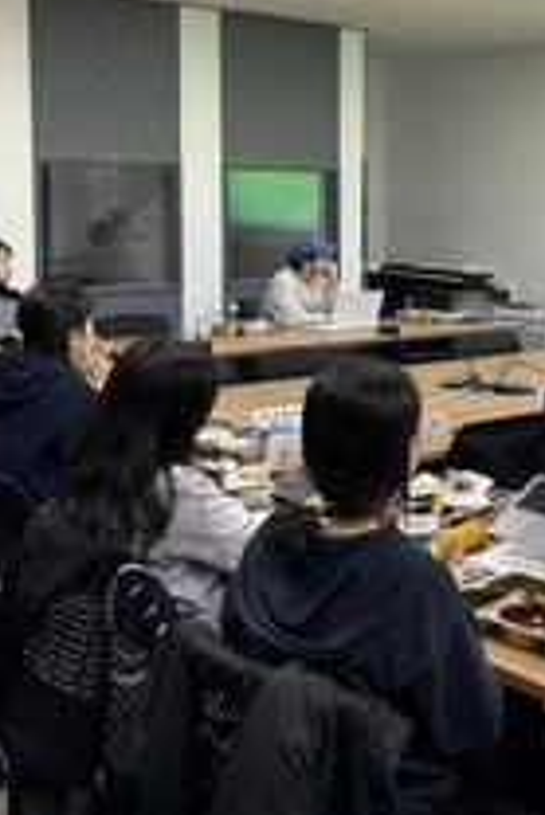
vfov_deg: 38.0
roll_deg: -0.6
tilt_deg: -6.0
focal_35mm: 52
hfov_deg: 25.0
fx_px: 1179
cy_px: 333
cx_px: 525
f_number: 1.6
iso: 200
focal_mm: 5.96
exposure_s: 1/120
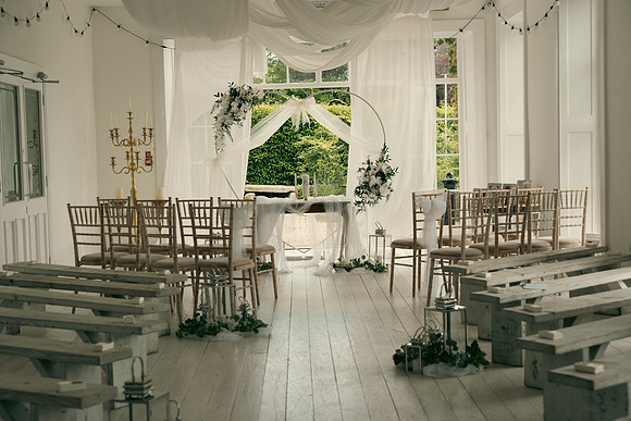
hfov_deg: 34.5
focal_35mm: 58
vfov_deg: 23.4
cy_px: 210
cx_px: 316
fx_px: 1017
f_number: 5
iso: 160
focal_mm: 58
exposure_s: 1/320
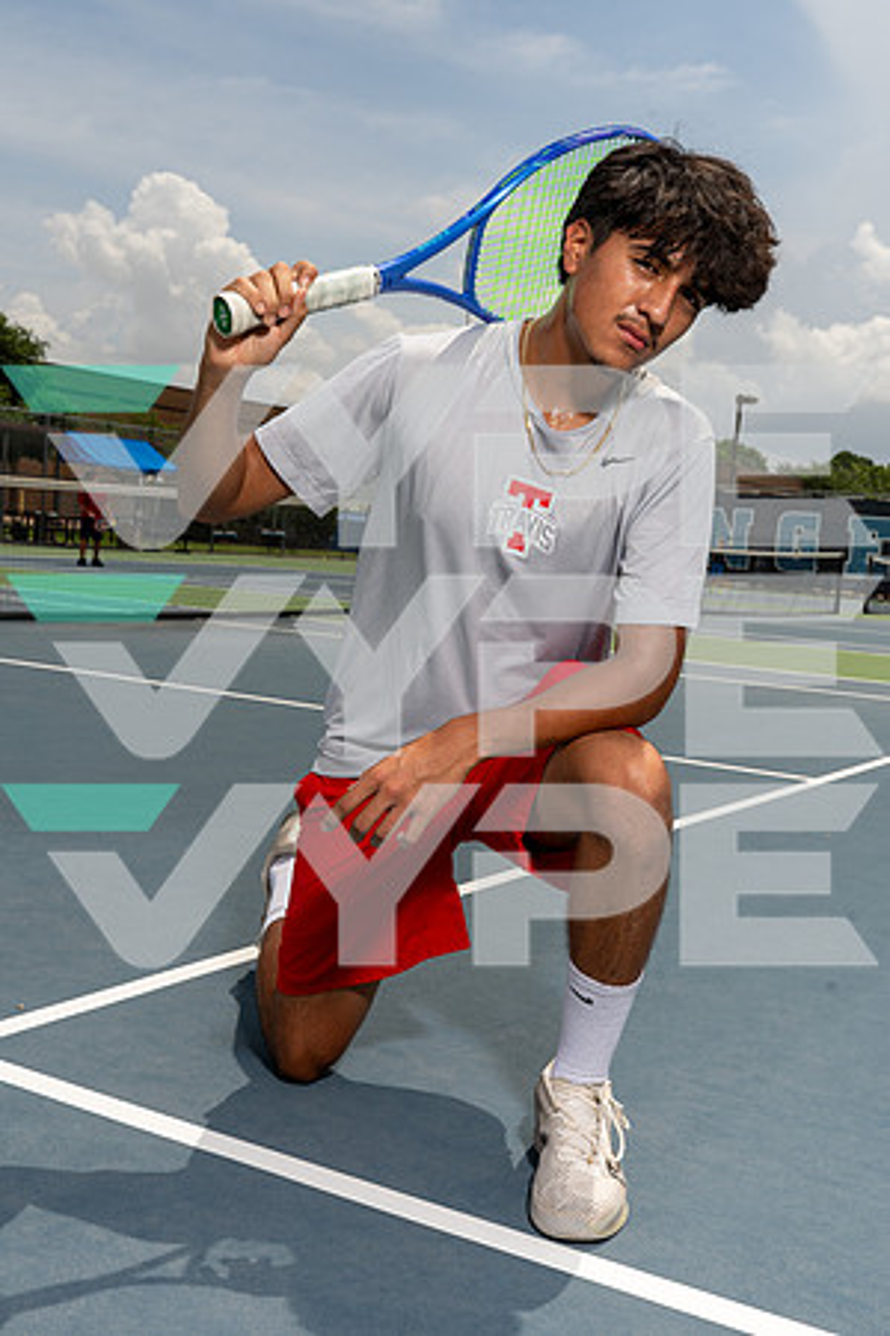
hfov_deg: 32.6
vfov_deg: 47.4
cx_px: 445
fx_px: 1520
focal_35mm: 41
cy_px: 668
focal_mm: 41
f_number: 11
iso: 100
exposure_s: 1/250
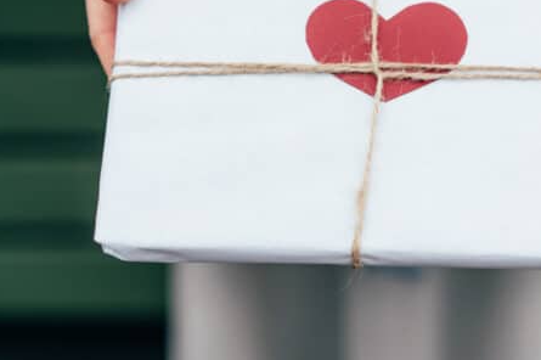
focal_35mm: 95
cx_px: 364
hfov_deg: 21.4
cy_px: 55
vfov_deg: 14.3
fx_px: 1427
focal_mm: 55
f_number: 2.2
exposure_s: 1/500
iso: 160
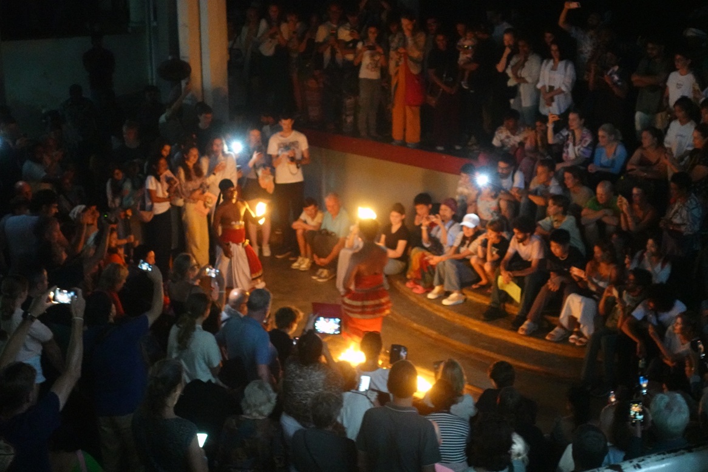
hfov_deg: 30.5
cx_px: 354
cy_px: 236
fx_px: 1298
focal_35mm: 66
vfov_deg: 20.6
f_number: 2.8
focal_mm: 24.09
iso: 6400
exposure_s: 1/40
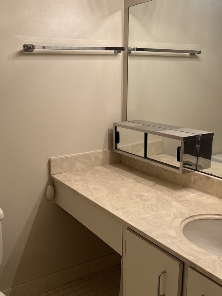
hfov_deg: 37.6
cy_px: 151
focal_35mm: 38
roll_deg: +0.9
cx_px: 93
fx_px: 325
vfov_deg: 49.0
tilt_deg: -14.5
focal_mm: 5.7
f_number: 1.5
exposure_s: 1/120
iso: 100
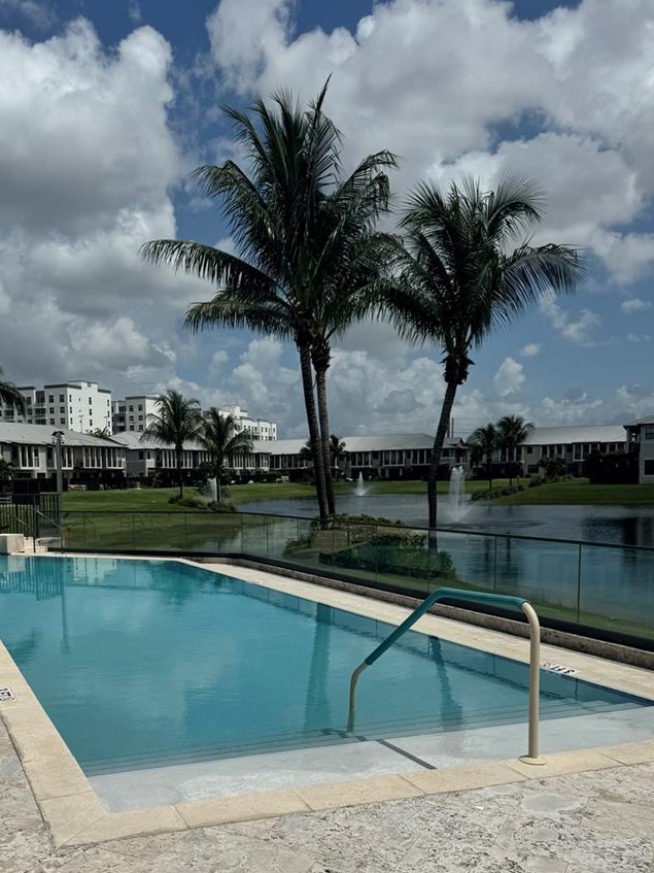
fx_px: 857
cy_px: 565
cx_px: 210
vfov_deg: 53.1
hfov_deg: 41.2
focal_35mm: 34
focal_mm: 6.76
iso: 80
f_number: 1.78
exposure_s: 1/20000
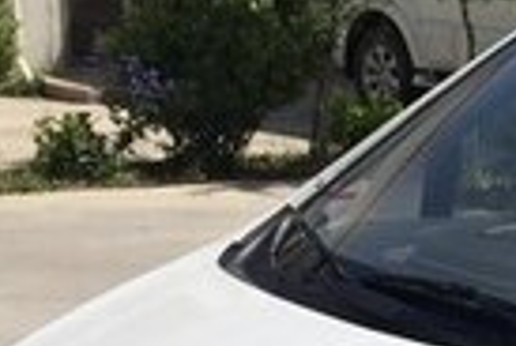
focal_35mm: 145
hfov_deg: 13.0
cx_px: 866
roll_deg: -2.5
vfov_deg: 9.2
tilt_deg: -15.6
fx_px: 2083
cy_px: 528
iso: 32
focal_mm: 4.15
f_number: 2.2
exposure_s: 1/3597
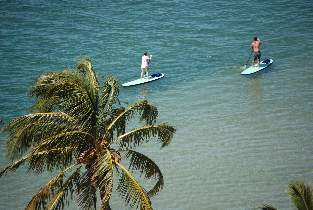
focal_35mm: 300
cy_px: 105
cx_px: 156
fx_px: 2611
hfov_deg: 6.9
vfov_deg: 4.6
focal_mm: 200
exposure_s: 1/640
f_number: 5.6
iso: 200
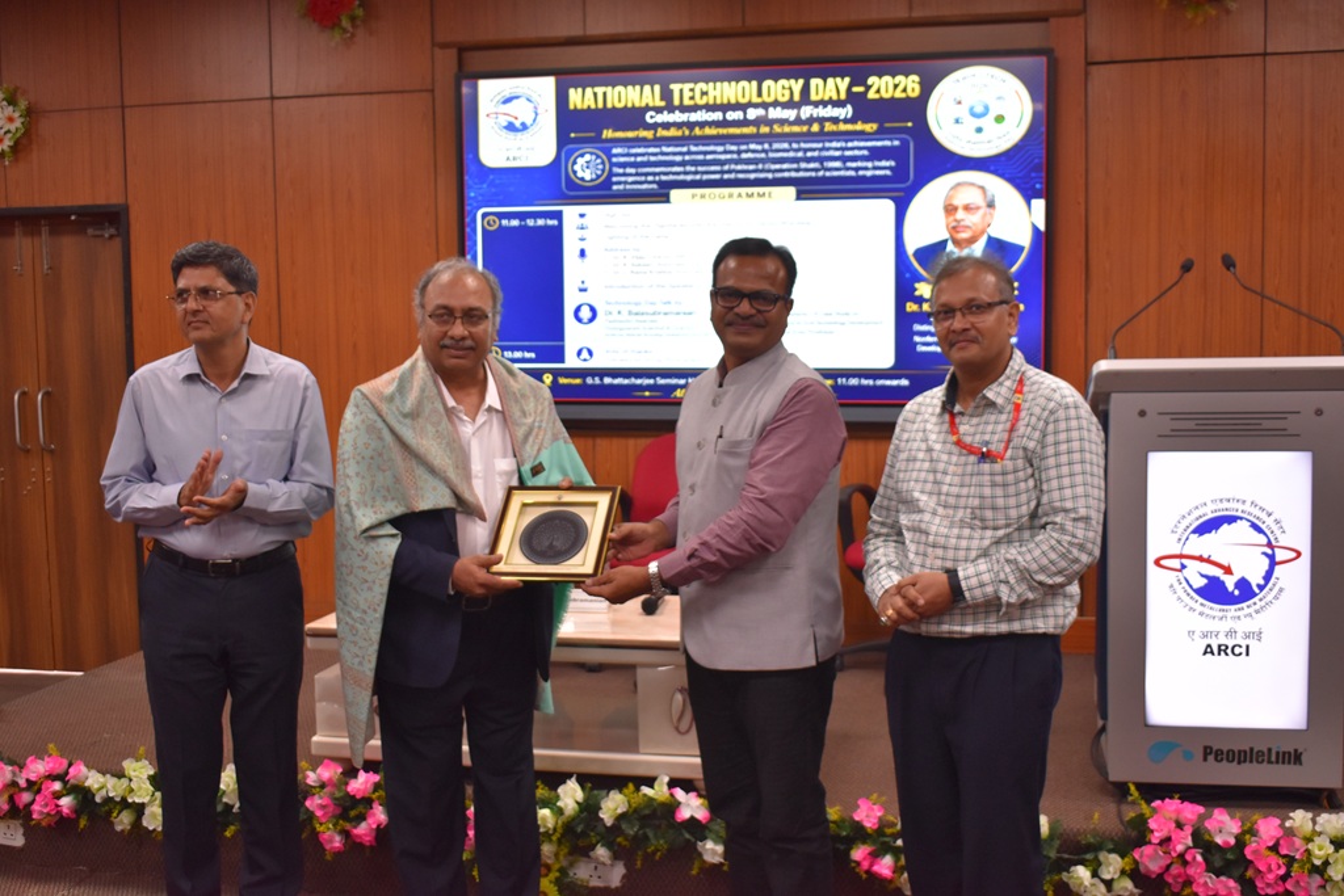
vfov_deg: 33.0
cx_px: 672
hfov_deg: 47.9
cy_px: 448
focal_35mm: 40
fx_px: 1512
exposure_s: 1/125
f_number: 4
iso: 900
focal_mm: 27
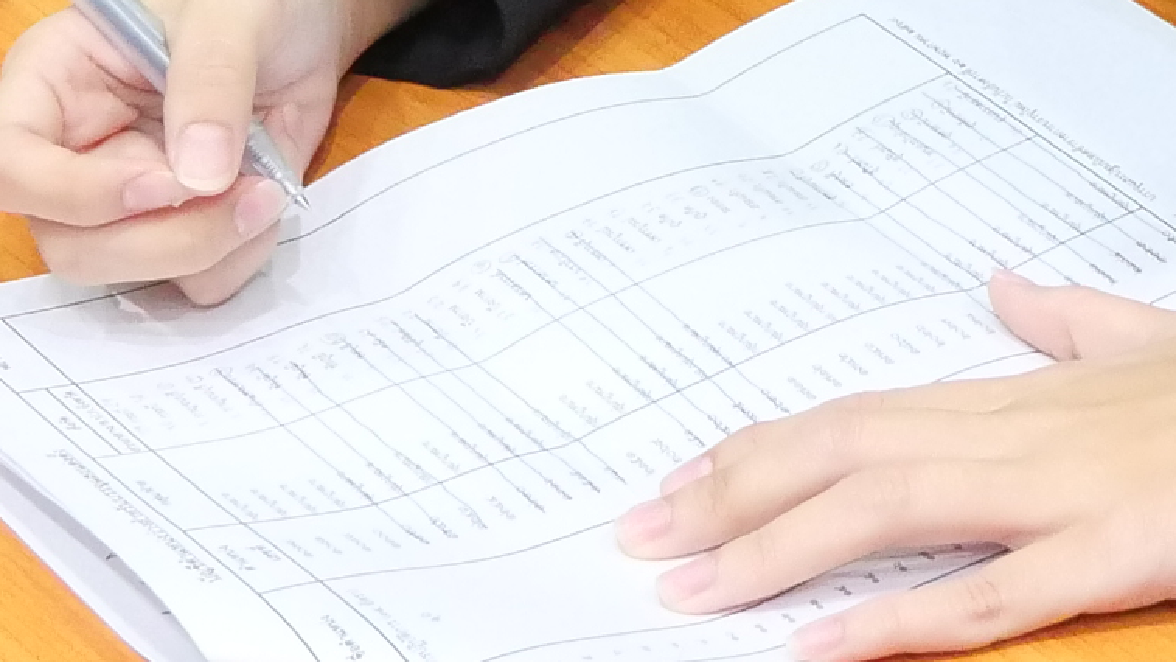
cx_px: 781
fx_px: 5614
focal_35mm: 180
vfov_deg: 6.6
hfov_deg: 11.9
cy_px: -617
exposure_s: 1/50
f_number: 5
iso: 3200
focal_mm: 17
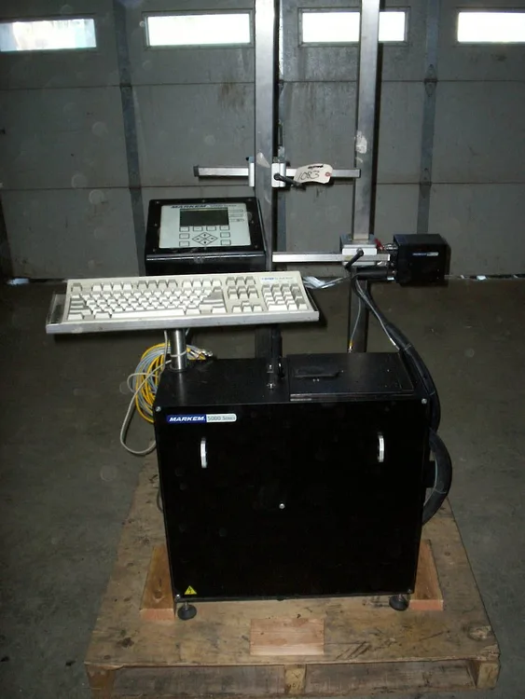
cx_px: 262
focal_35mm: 36
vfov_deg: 51.3
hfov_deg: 39.7
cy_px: 350
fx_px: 728
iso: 140
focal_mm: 5.9
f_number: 4.5
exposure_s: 1/64
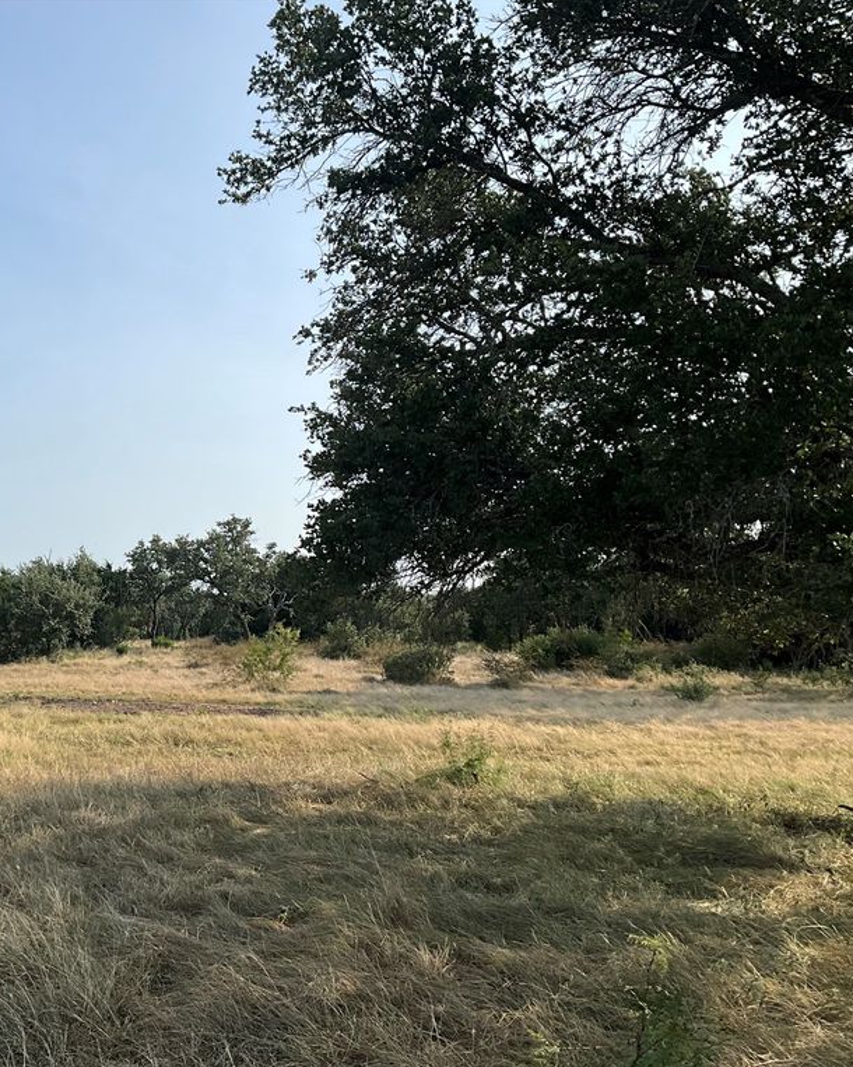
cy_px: 534
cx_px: 168
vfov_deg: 47.9
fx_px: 1200
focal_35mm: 38
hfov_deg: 37.7
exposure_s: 1/2227
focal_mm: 3
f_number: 1.8
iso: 25
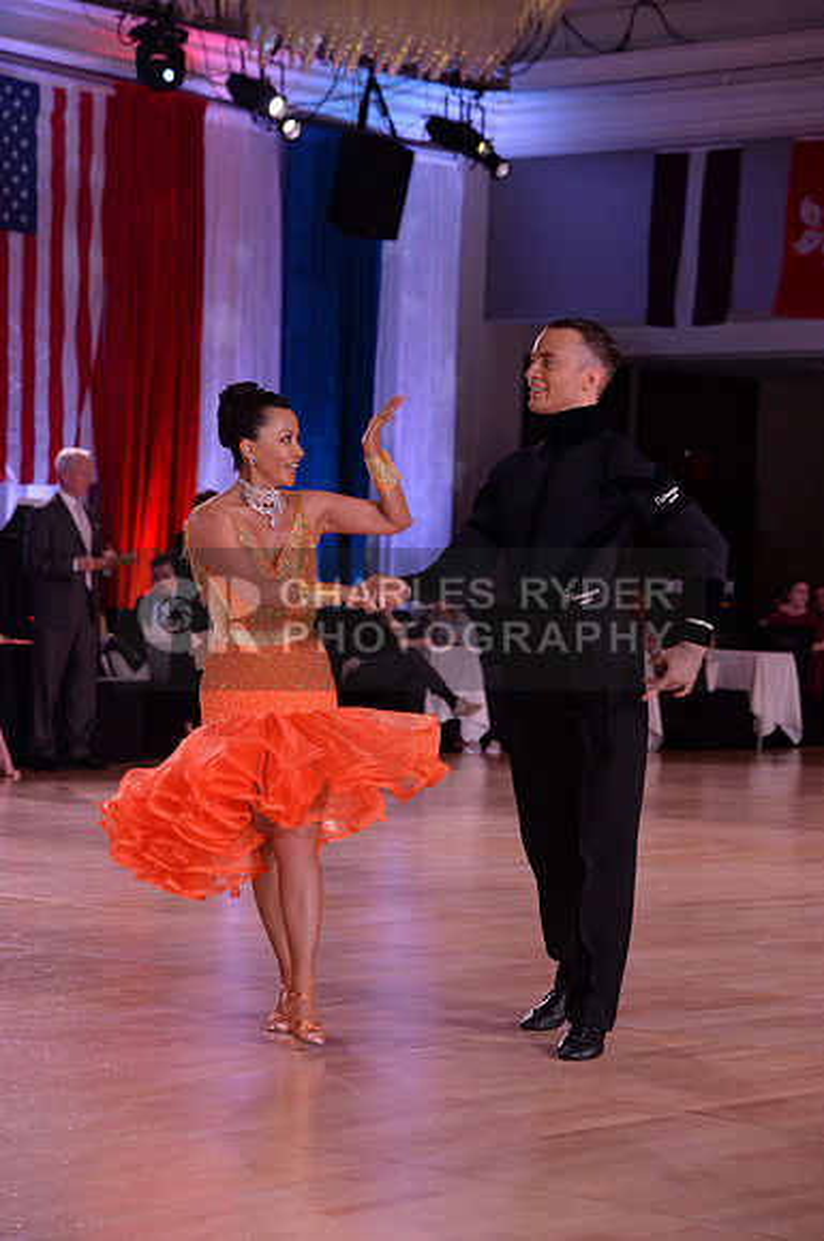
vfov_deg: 19.5
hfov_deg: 13.0
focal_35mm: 105
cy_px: 620
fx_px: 3616
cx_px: 412
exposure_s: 1/250
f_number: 5.6
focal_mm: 105
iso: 2000
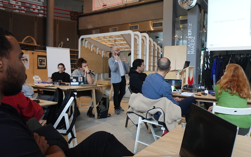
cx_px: 155
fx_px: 178
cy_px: 74
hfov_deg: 69.4
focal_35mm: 26
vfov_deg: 47.6
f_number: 2
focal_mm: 7.6
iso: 320
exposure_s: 1/80
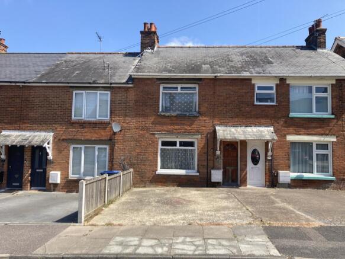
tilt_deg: +4.2
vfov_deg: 49.7
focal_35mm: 28
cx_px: 172
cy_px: 130
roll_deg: -1.6
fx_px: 279
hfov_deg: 63.5
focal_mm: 3.99
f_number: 1.8
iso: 20
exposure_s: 1/1600
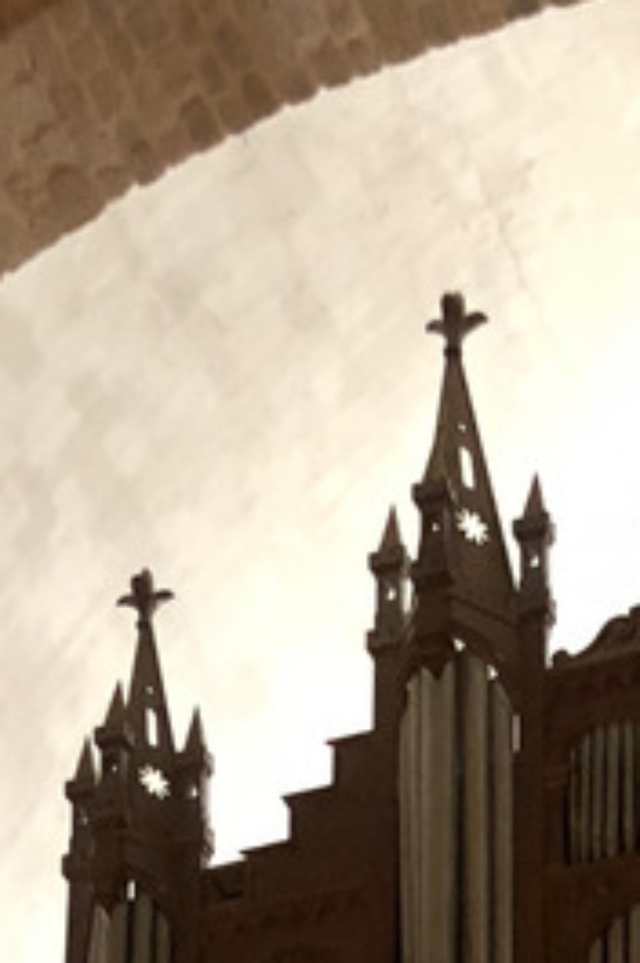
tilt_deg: +17.8
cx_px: 545
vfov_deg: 12.8
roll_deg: +0.7
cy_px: 2140
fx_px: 3529
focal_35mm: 132
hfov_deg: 10.3
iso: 125
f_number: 1.8
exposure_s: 1/4
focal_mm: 4
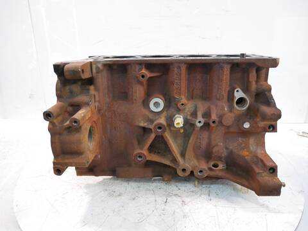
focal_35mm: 24
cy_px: 116
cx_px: 154
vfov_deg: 56.8
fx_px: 214
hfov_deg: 71.6
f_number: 3.5
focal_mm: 12
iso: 1000
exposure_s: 1/60
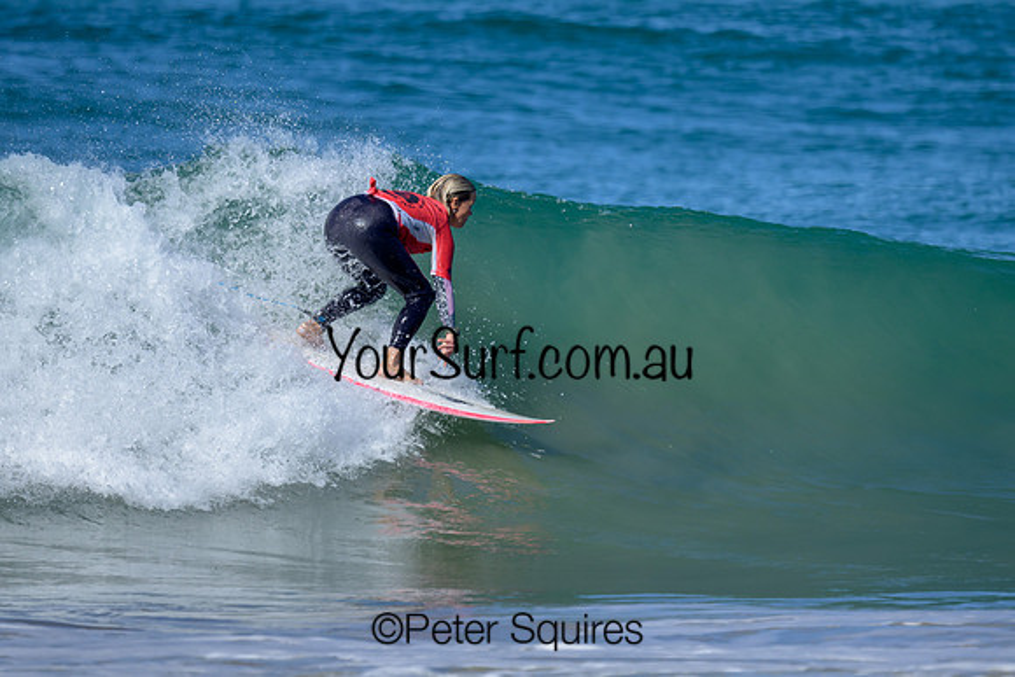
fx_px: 31015
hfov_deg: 1.9
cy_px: 217
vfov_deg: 1.3
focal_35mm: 1100
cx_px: 473
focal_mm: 800
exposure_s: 1/2000
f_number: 6.3
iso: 320
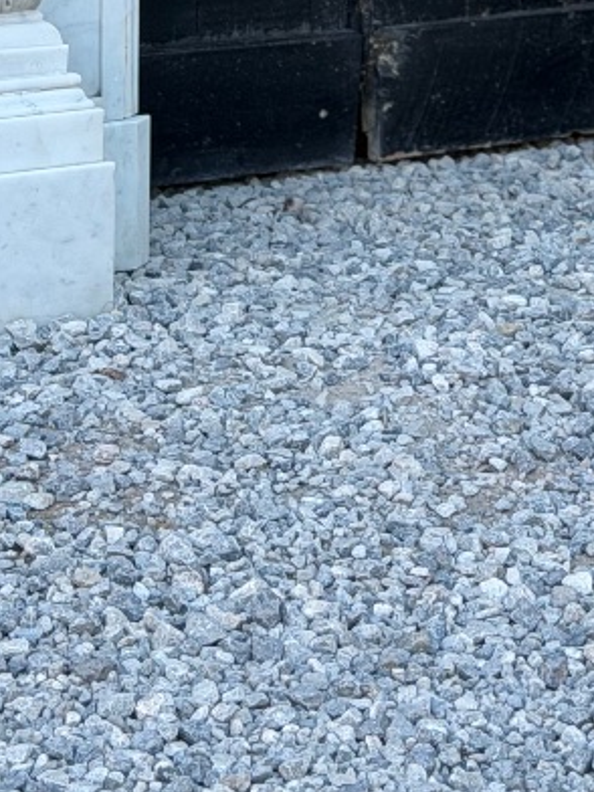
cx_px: 416
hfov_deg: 10.1
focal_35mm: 147
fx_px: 3363
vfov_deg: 12.8
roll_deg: +0.2
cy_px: -348
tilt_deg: -4.2
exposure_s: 1/212
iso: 50
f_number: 1.78
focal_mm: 6.76
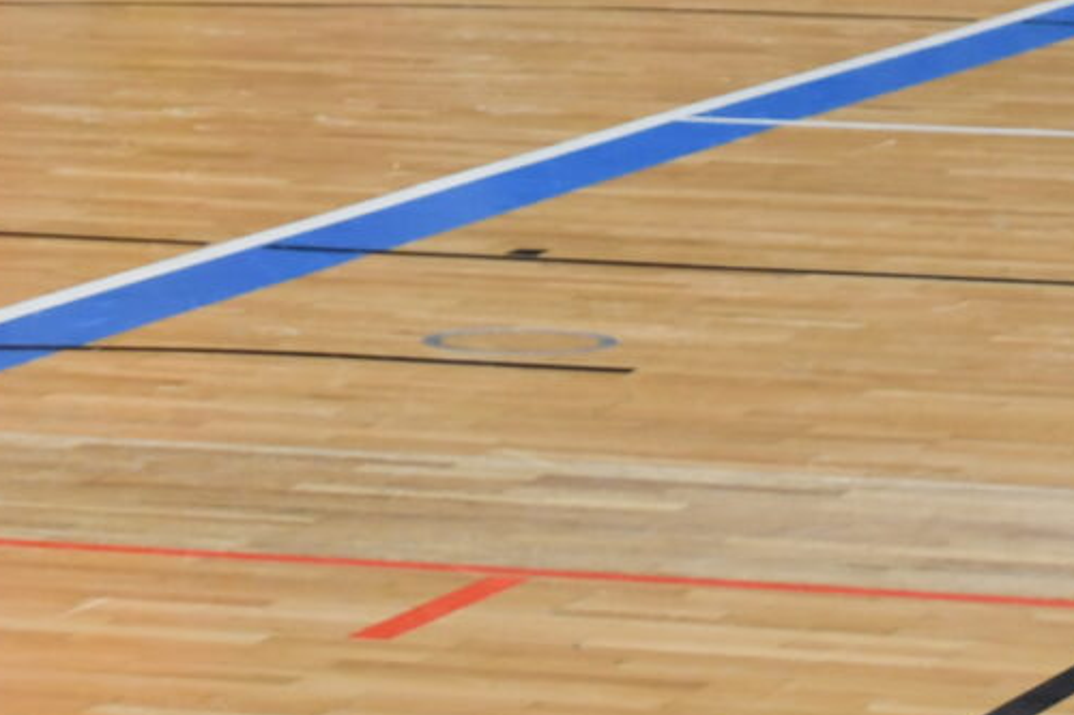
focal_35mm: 292
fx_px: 8708
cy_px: -891
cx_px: 726
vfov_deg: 4.6
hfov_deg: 7.1
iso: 250
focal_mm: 48
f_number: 4.2
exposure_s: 1/50
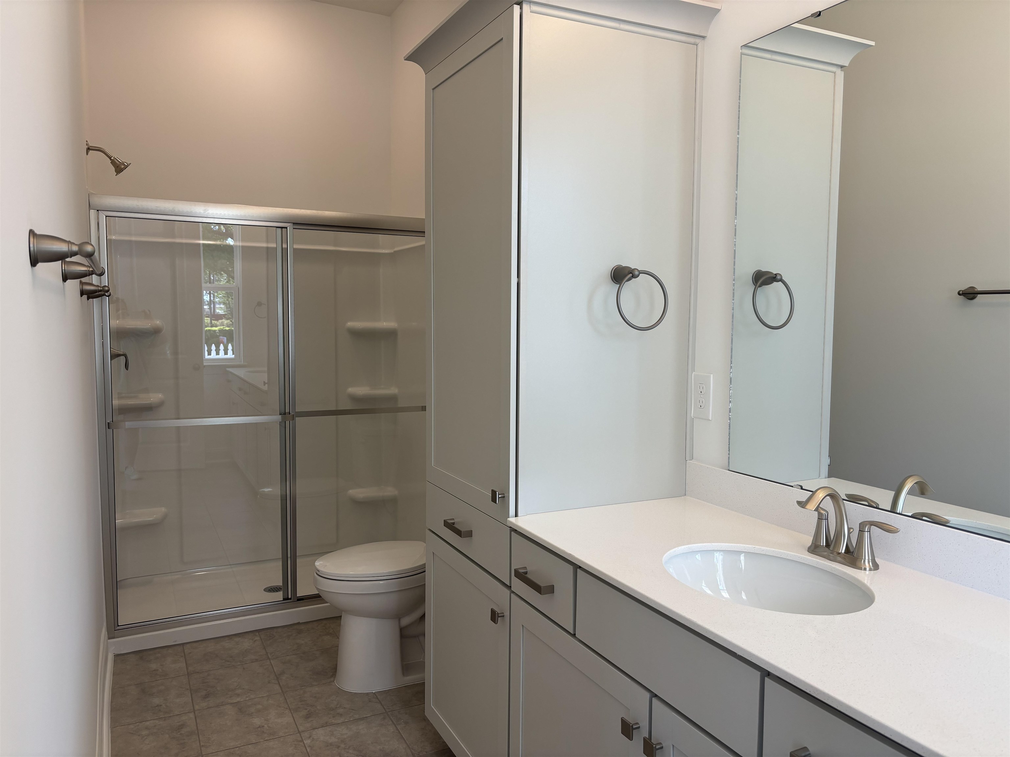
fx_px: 759
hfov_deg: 67.3
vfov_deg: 53.1
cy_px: 378
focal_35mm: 26
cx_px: 505
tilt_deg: -4.0
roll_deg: -0.5
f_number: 1.6
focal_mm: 5.96
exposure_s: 1/120
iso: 40
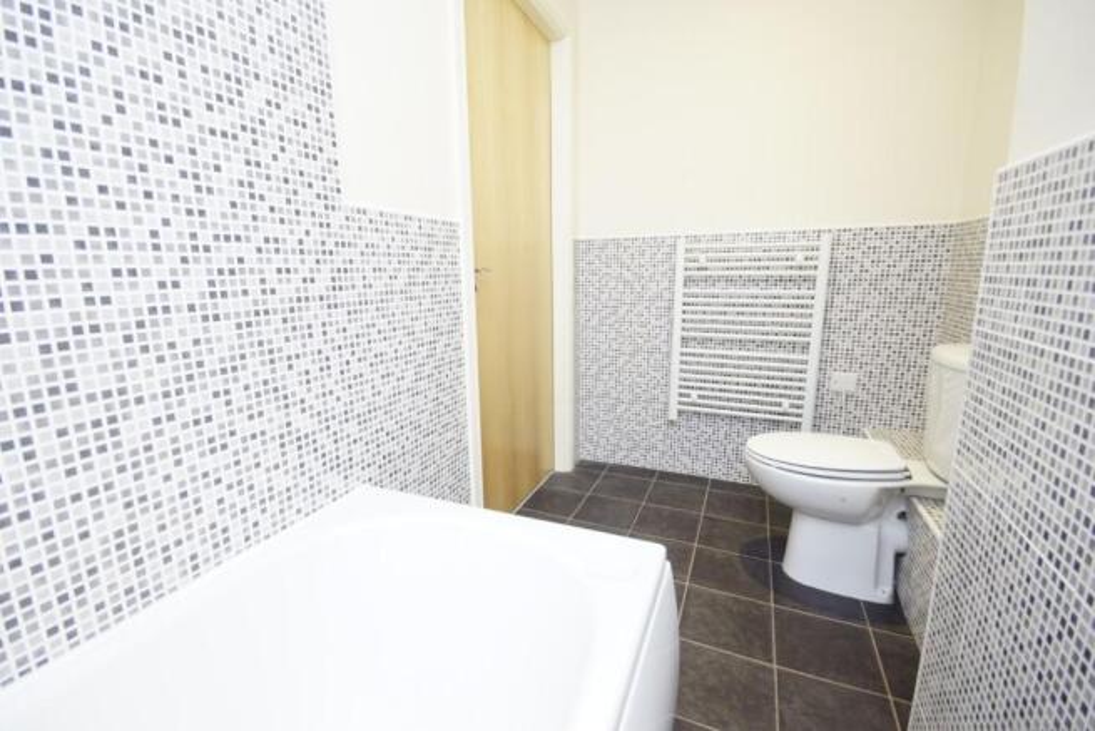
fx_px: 456
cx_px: 548
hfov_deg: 100.4
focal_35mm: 15
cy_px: 366
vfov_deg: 77.4
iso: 800
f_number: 8
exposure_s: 1/8
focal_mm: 10
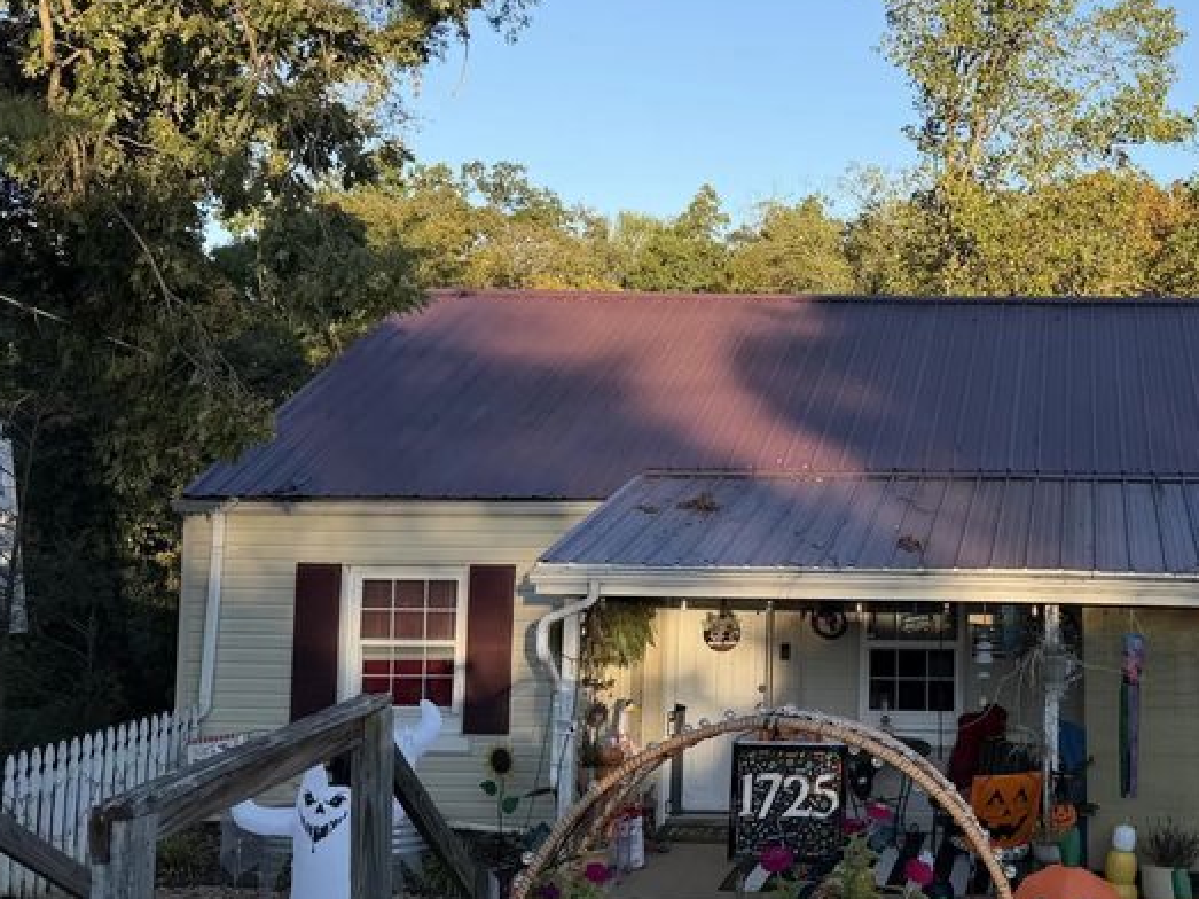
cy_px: 339
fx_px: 1628
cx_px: 990
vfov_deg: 30.7
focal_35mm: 47
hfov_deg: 38.6
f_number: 1.78
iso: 80
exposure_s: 1/1689
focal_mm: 6.76
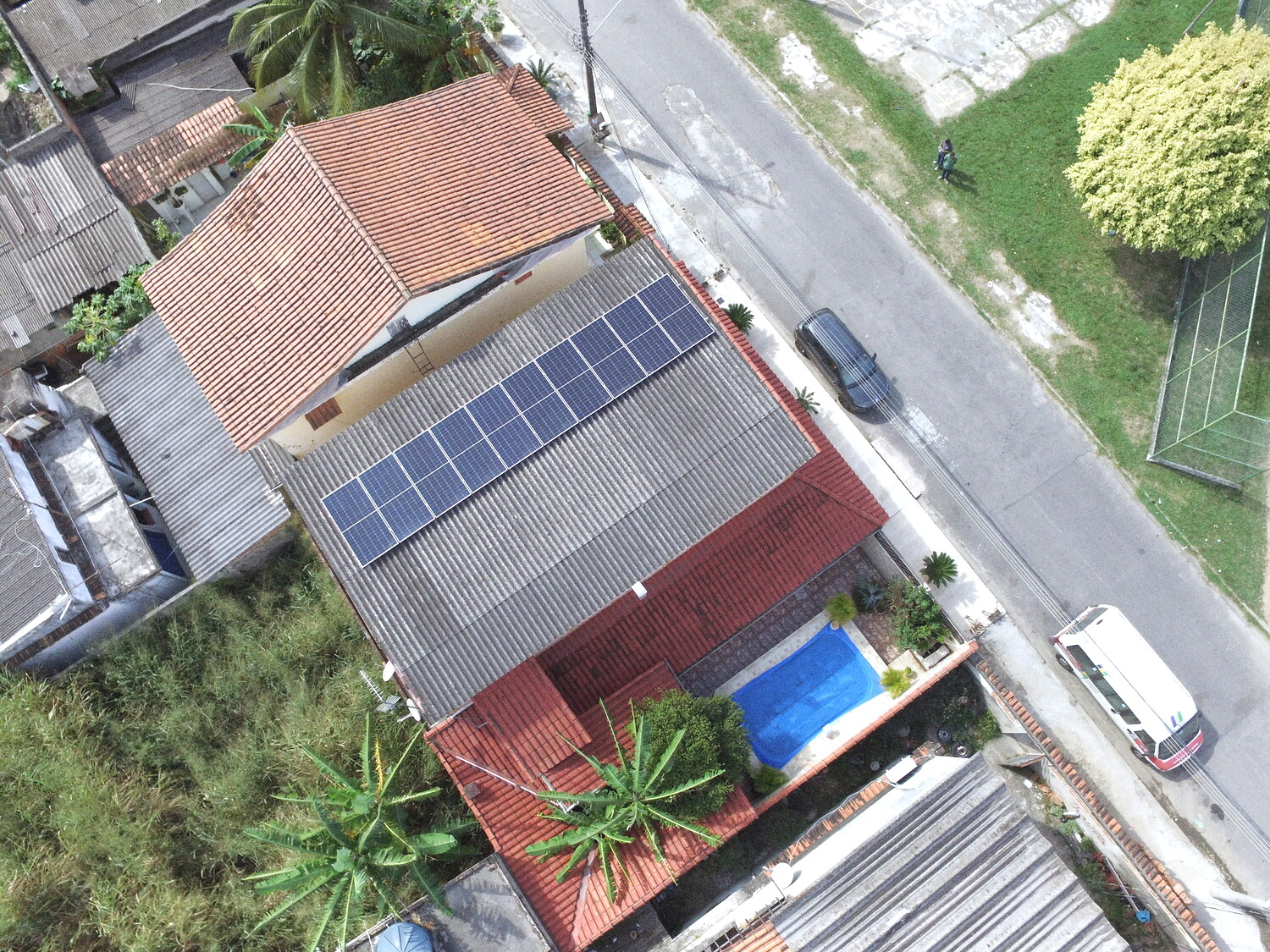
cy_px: 476
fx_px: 734
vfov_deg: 66.0
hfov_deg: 81.7
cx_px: 635
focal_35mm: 20
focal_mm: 3.61
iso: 100
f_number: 2.8
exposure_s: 1/672
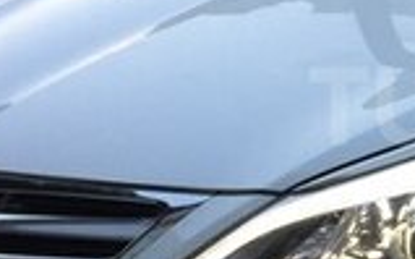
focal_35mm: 128
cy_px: 106
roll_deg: -1.0
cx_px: 577
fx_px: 1446
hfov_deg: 15.4
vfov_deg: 10.2
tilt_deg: -18.2
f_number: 2.2
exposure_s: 1/50
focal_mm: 4.15
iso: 40
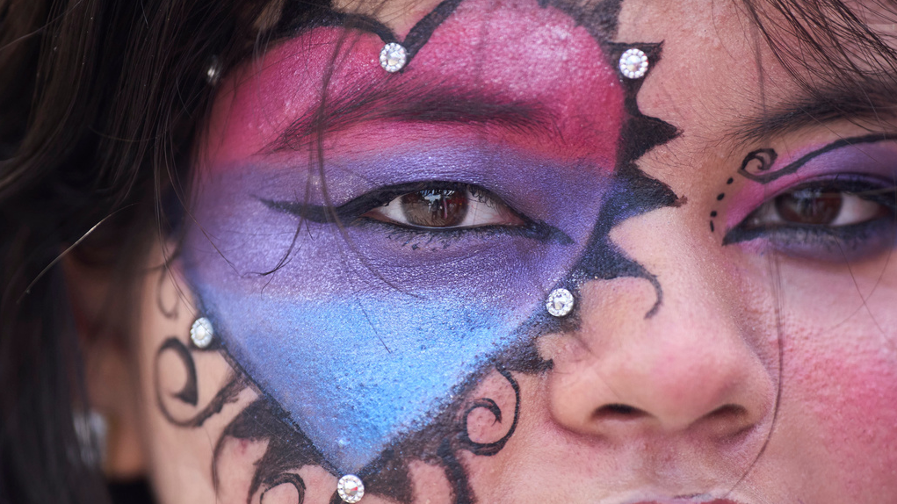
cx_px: 448
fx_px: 7491
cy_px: 252
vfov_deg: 3.9
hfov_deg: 6.9
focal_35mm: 315
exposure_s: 1/2000
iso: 800
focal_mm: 200
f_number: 2.8
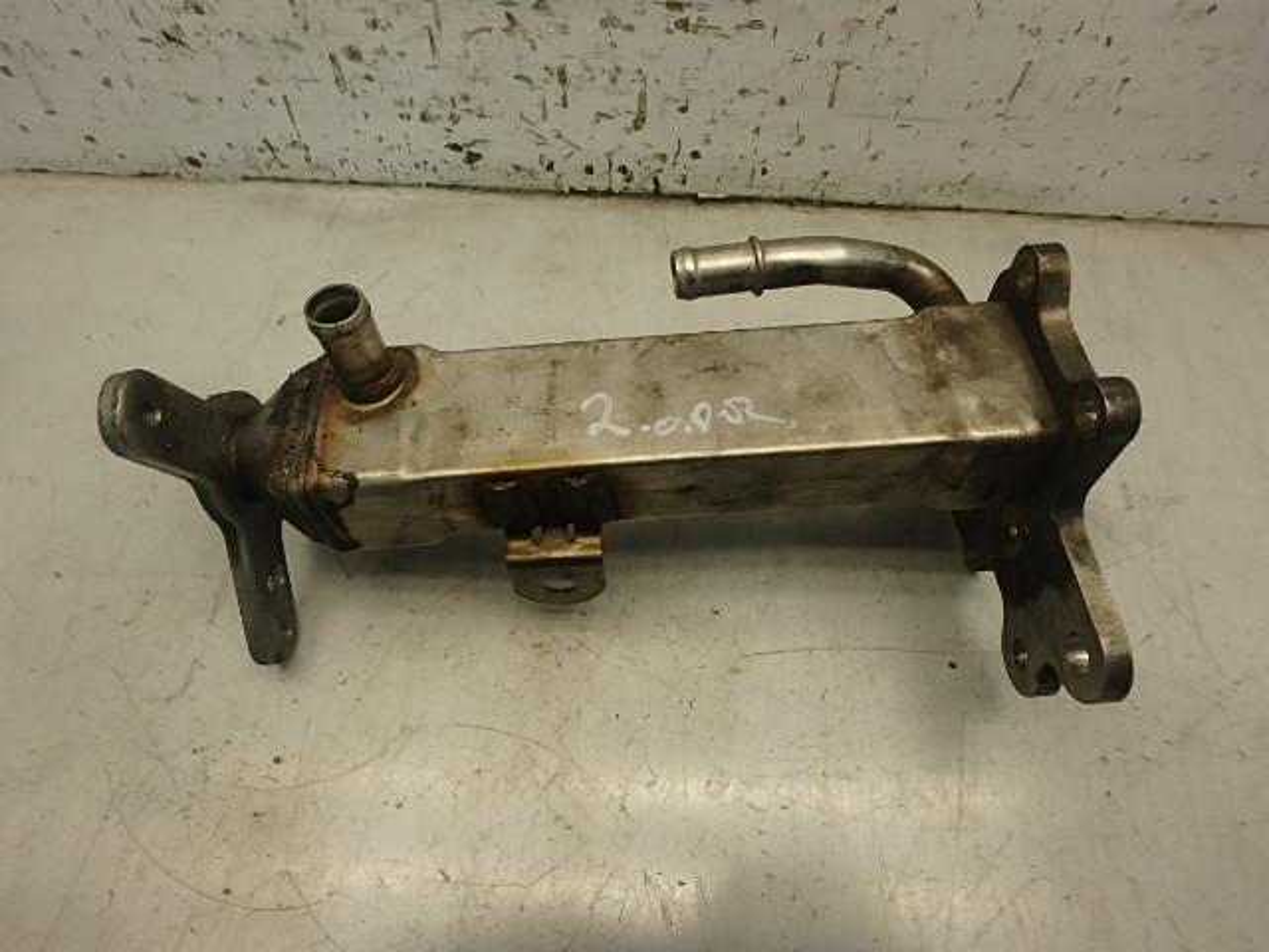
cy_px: 476
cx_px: 634
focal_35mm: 21
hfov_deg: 79.0
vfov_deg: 63.4
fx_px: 770
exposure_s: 1/60
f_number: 3.5
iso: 160
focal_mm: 3.7
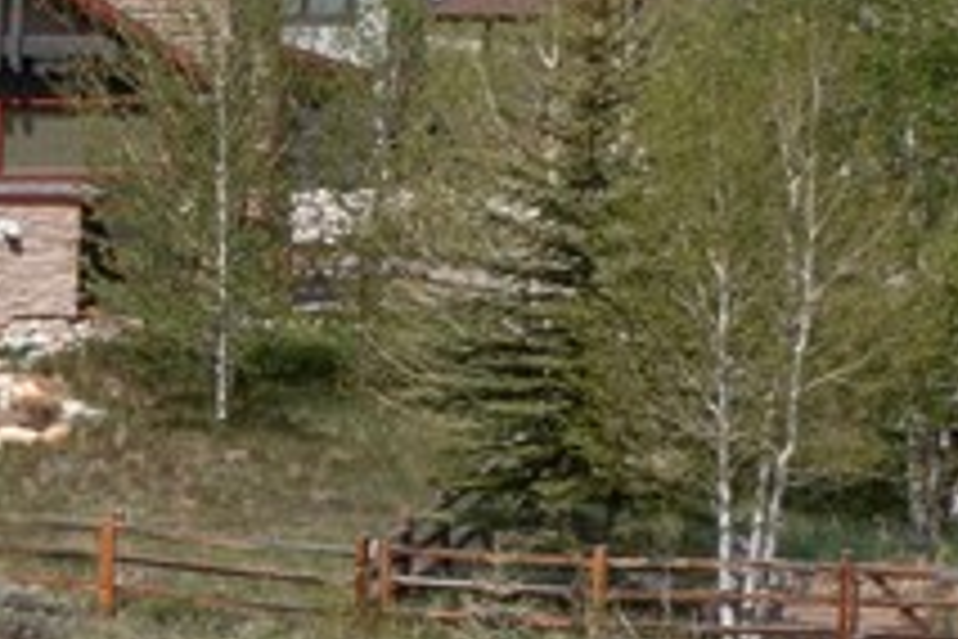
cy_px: 1638
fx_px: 5934
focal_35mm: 223
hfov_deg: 7.1
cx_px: -2737
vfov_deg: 5.9
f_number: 5.6
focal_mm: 10.26
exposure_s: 1/800
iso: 100
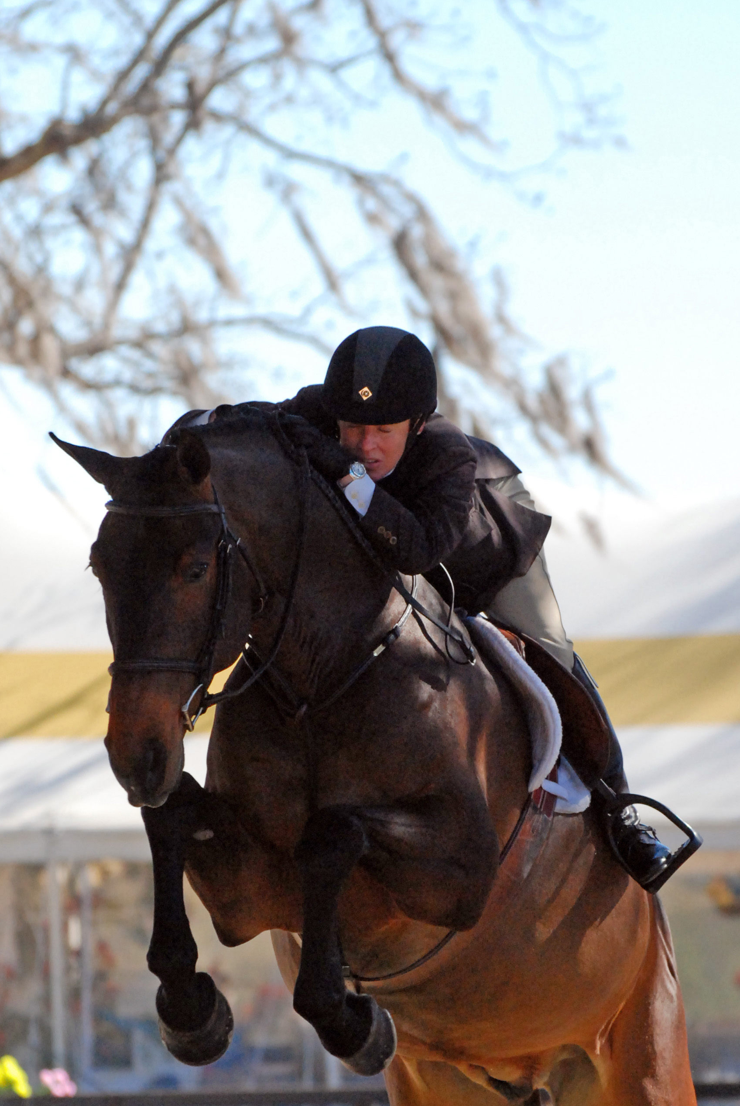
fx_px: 9867
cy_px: 739
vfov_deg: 6.4
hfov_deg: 4.3
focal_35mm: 321
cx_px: 397
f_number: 5
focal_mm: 140
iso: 1000
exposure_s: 1/4000
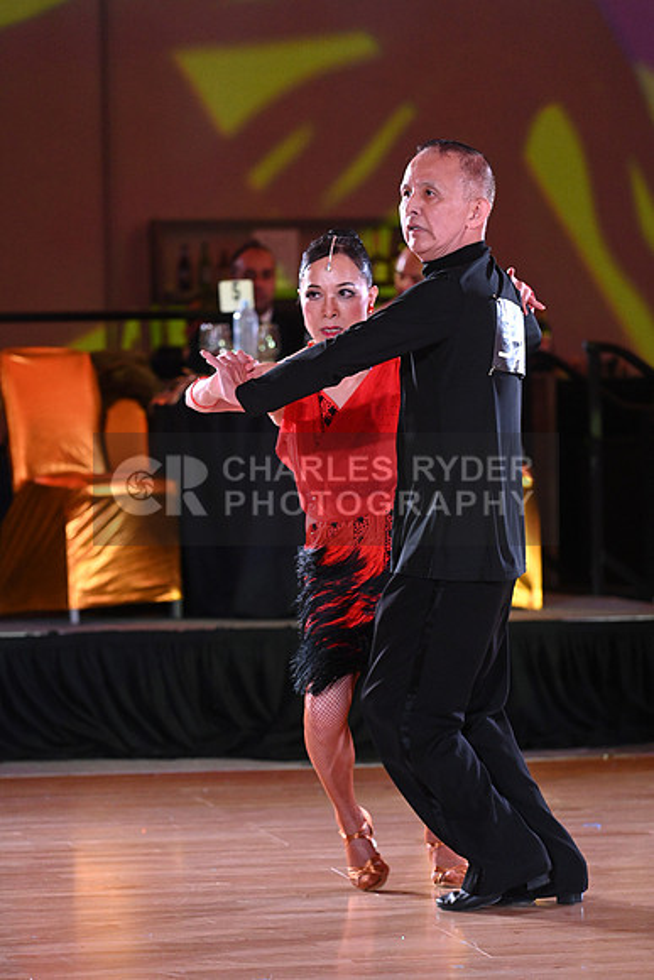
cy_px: 490
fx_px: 3949
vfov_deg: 14.2
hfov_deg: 9.5
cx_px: 327
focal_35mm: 145
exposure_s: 1/400
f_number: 4.5
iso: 5000
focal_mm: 145
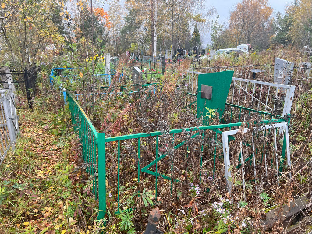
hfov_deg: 67.3
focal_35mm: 26
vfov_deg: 53.1
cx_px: 156
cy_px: 117
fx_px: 234
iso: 40
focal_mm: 5.7
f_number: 1.5
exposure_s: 1/208
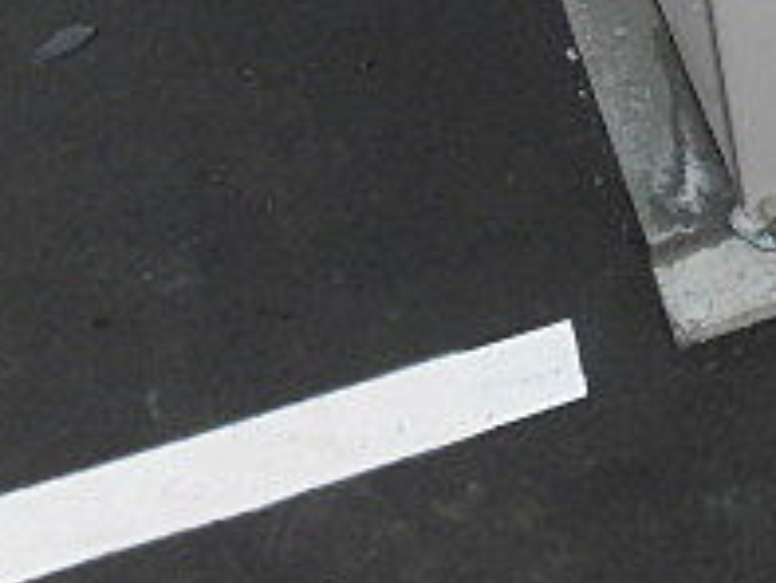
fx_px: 1750
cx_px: 1012
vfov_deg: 17.3
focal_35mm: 78
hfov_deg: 22.4
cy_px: -252
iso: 100
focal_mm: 4.3
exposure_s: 1/500
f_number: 3.1
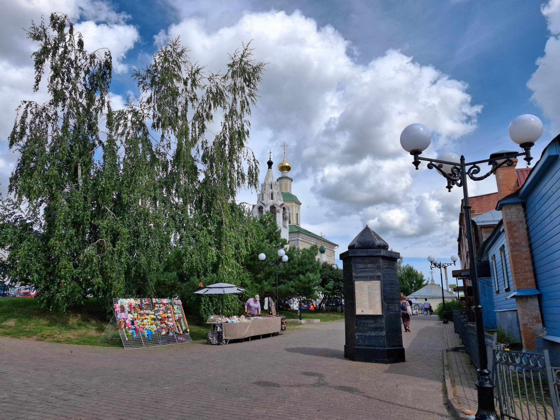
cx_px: 280
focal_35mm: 25
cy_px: 210
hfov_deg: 69.4
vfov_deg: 54.9
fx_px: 404
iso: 25
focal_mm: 4.69
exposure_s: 1/1543
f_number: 1.8
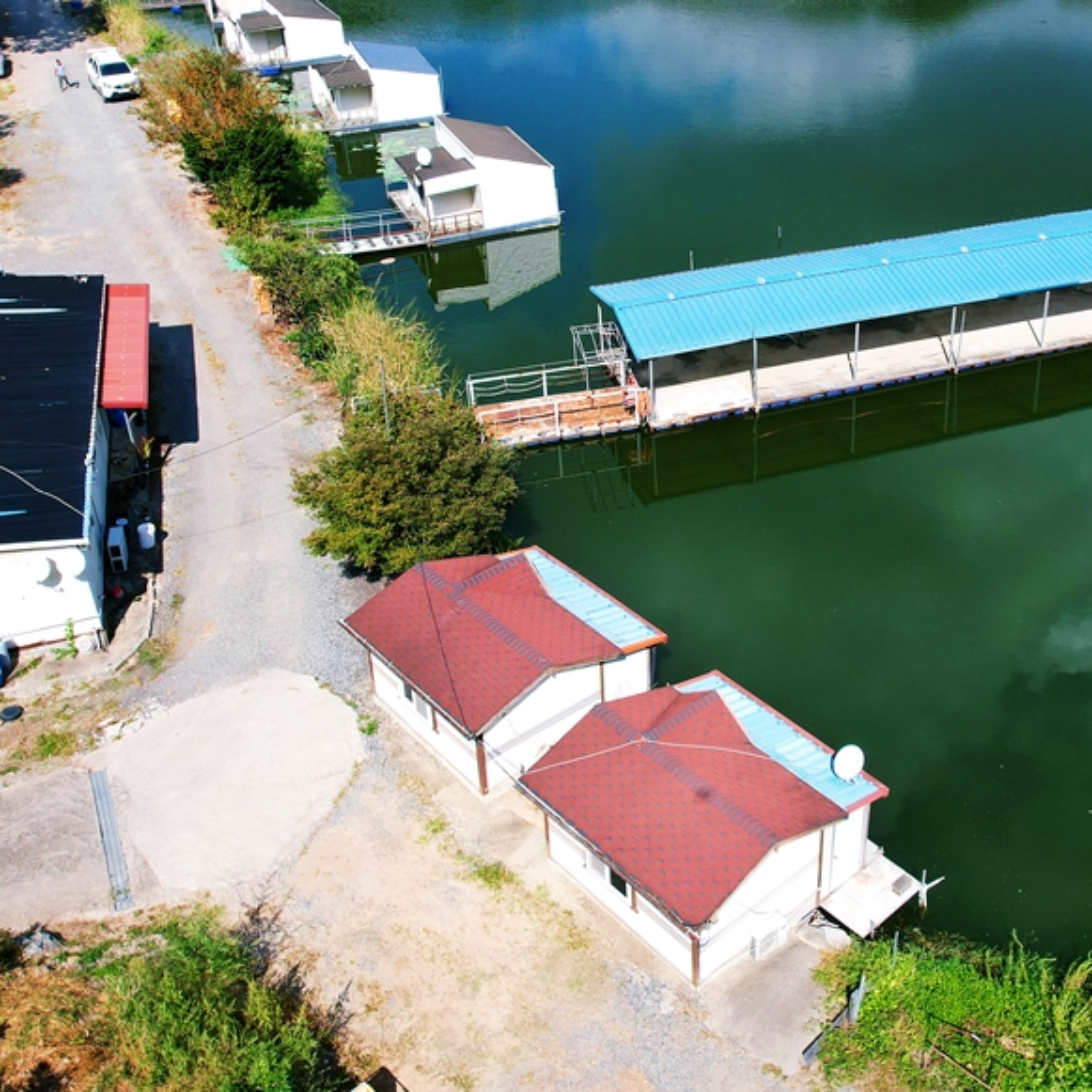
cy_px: 414
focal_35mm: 37
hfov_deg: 44.1
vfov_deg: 44.6
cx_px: 748
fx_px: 1321
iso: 130
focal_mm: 8.38
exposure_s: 1/2000
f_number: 2.8
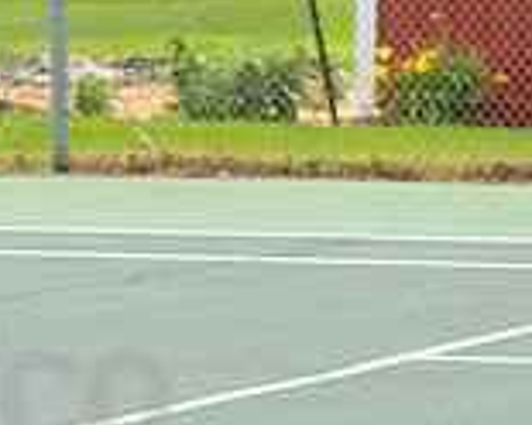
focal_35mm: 454
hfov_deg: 4.2
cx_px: -419
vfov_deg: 3.4
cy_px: -34
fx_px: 7148
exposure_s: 1/1250
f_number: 5.6
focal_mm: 86
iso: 400
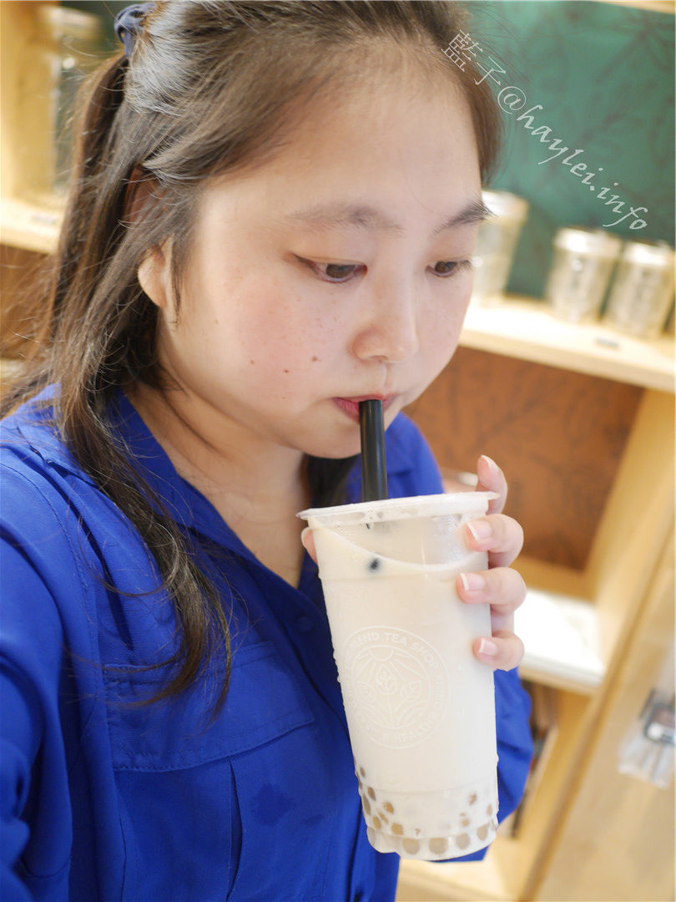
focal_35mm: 30
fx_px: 781
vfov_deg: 60.0
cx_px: 338
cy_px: 451
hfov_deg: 46.8
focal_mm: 15
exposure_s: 1/60
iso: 500
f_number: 1.7
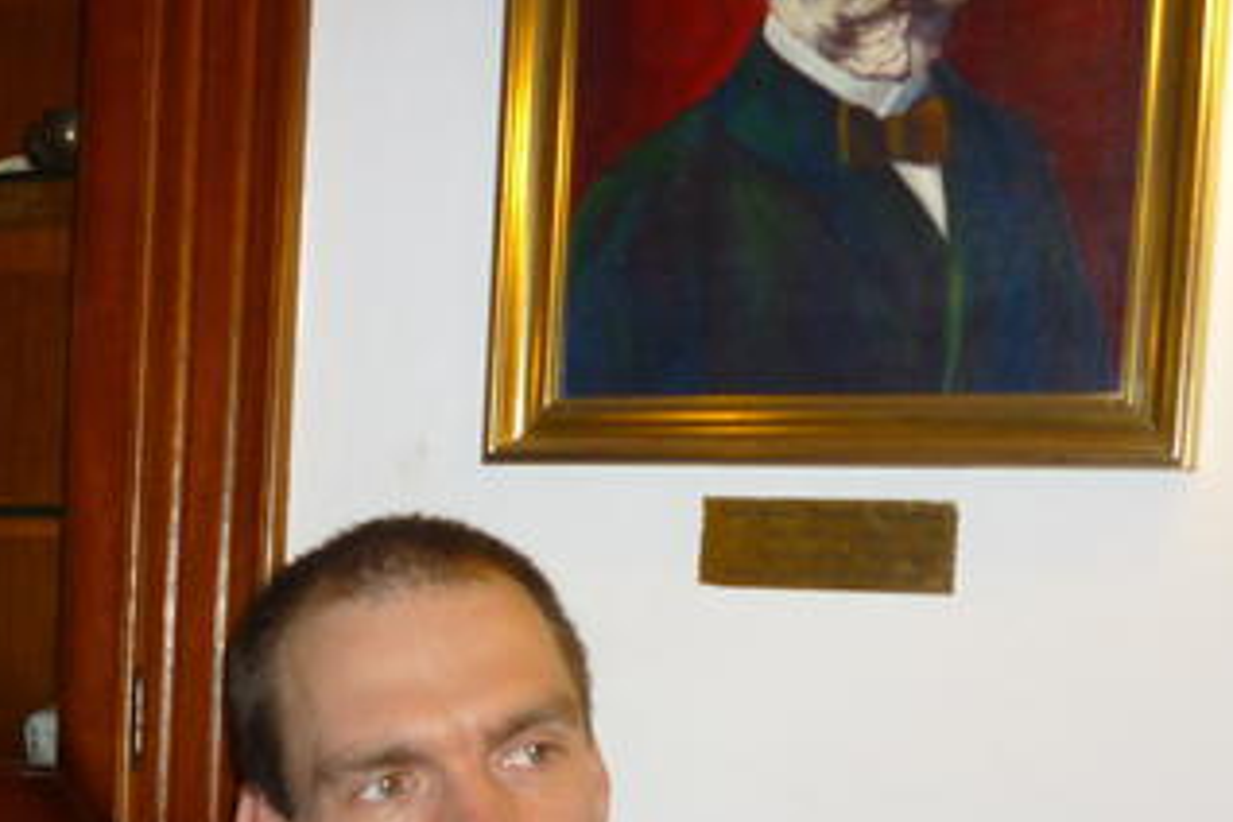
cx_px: 167
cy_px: 896
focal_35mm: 69
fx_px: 2363
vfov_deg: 19.0
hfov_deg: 28.3
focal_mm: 5.5
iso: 100
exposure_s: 1/60
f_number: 2.8
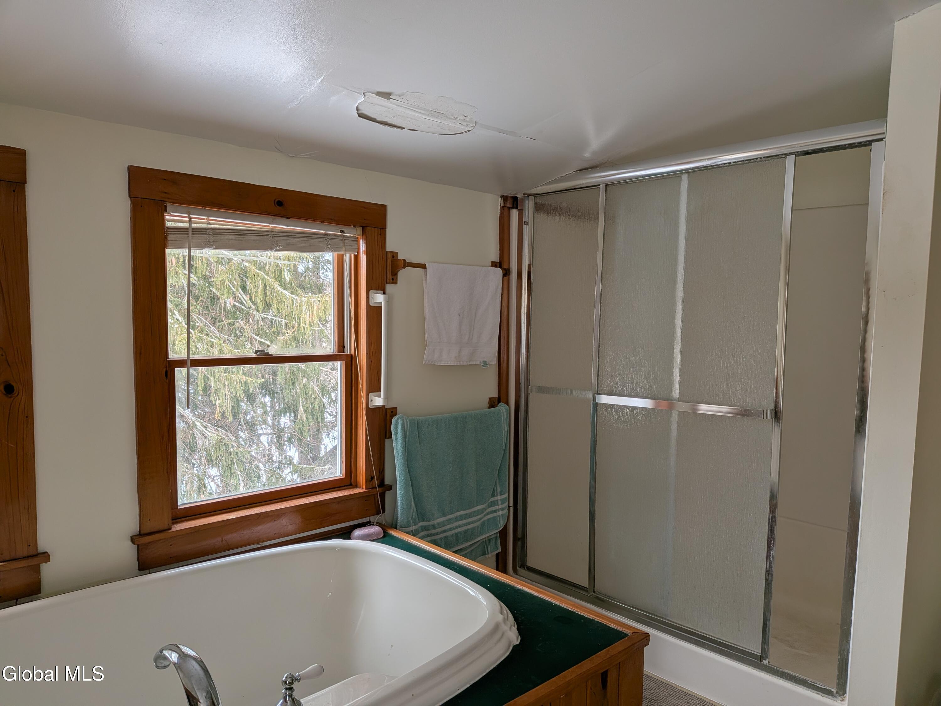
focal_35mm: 24
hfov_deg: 71.6
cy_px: 353
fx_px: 652
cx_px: 470
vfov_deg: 56.8
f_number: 1.7
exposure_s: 1/1064
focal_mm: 4.53
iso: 31
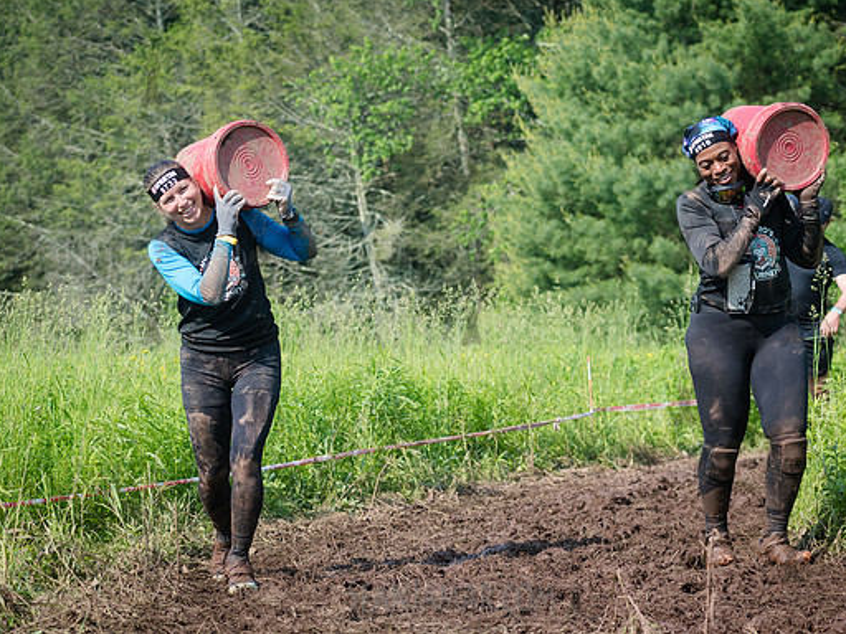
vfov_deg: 13.7
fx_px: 2639
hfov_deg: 18.2
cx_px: 371
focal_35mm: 108
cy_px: 322
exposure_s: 1/800
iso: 250
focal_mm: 80
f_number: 4.5
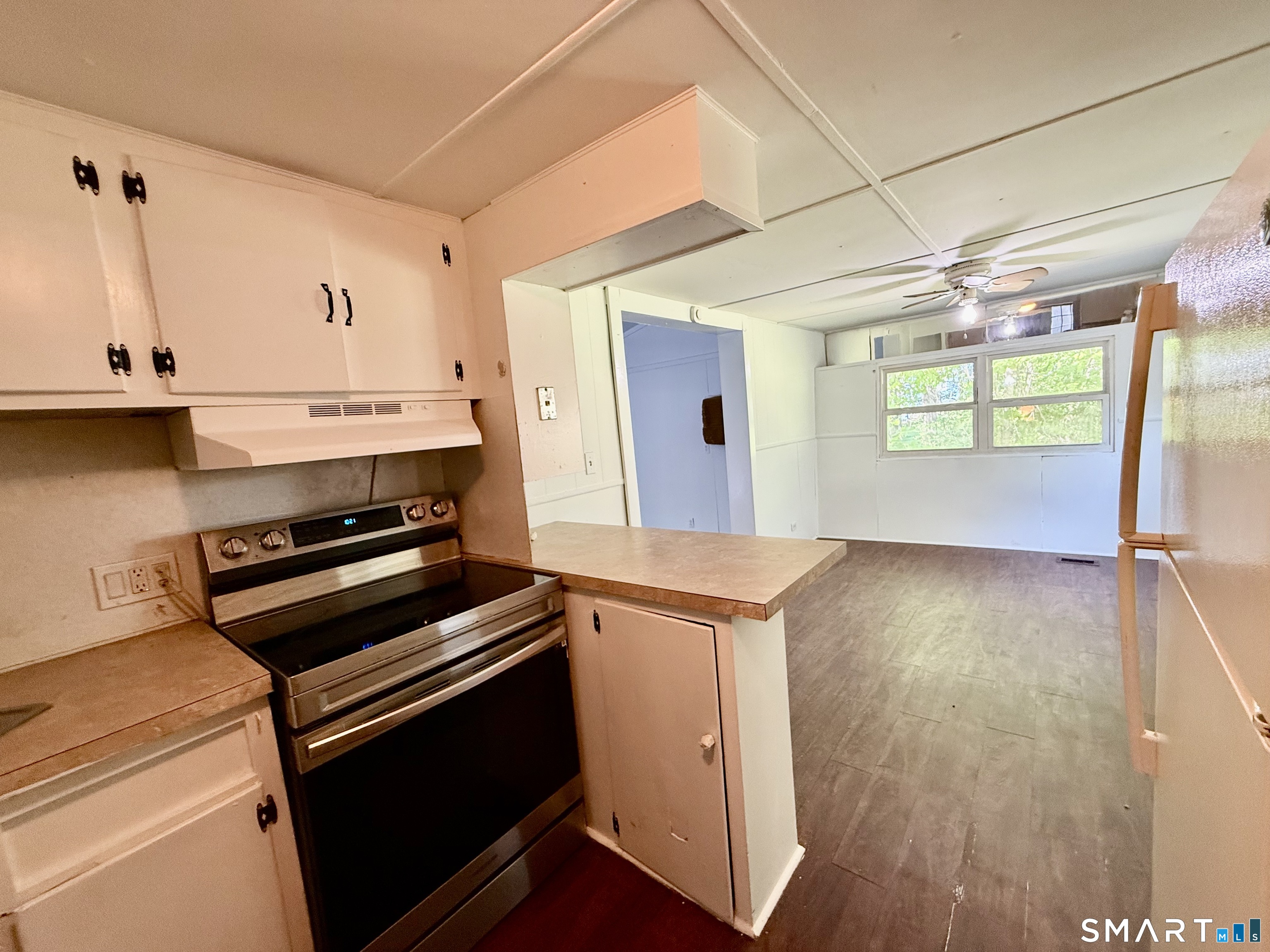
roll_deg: +5.2
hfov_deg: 102.1
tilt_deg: -5.4
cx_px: 635
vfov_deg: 85.7
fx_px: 514
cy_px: 476
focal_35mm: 14
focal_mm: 2.22
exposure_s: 1/60
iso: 250
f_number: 2.2
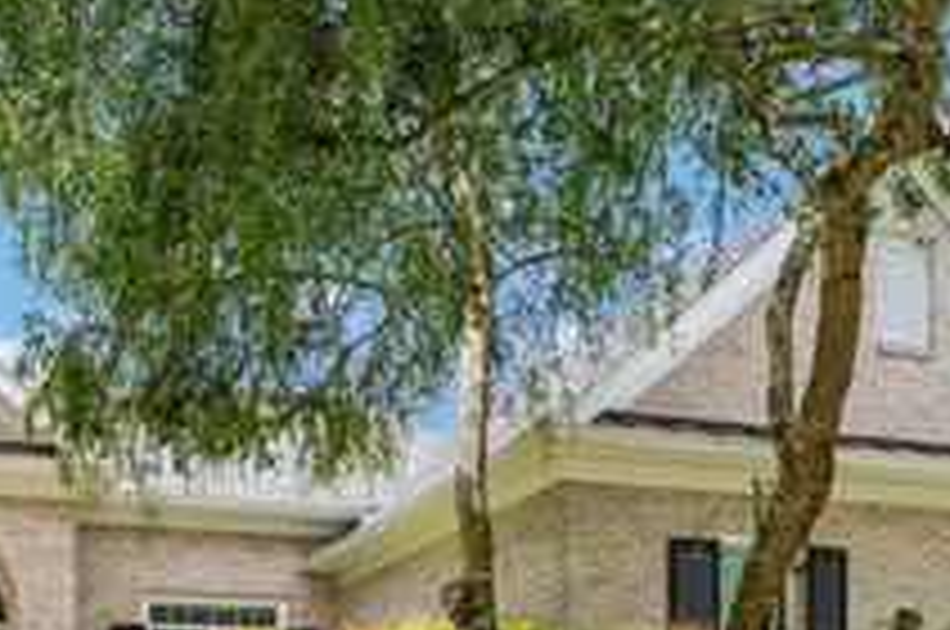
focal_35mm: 38
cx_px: 212
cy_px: 704
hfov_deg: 48.3
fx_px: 1001
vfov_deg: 30.9
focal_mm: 16
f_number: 7.1
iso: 500
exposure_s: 1/640
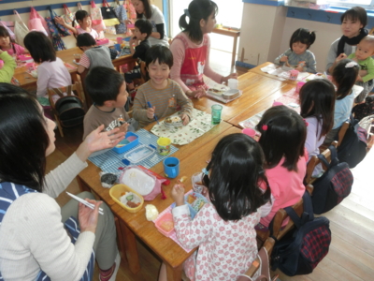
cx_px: 187
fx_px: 259
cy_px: 140
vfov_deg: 56.8
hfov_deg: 71.6
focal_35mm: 24
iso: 200
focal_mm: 4.24
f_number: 3
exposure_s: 1/125
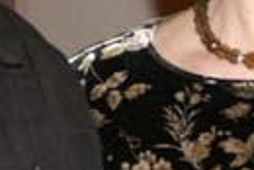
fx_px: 1999
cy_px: 112
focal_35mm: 283
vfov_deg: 4.9
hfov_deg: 7.3
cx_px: 119
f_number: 3.5
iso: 200
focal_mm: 24
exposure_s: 1/60
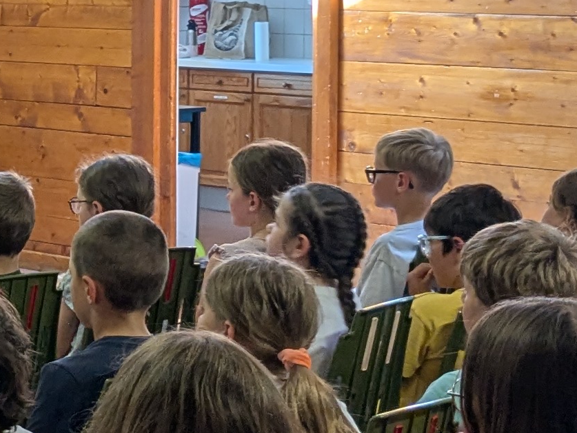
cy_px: 36
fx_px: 2167
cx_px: -263
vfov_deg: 11.3
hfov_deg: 14.3
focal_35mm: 130
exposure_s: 1/25
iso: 63
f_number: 1.73
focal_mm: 4.38
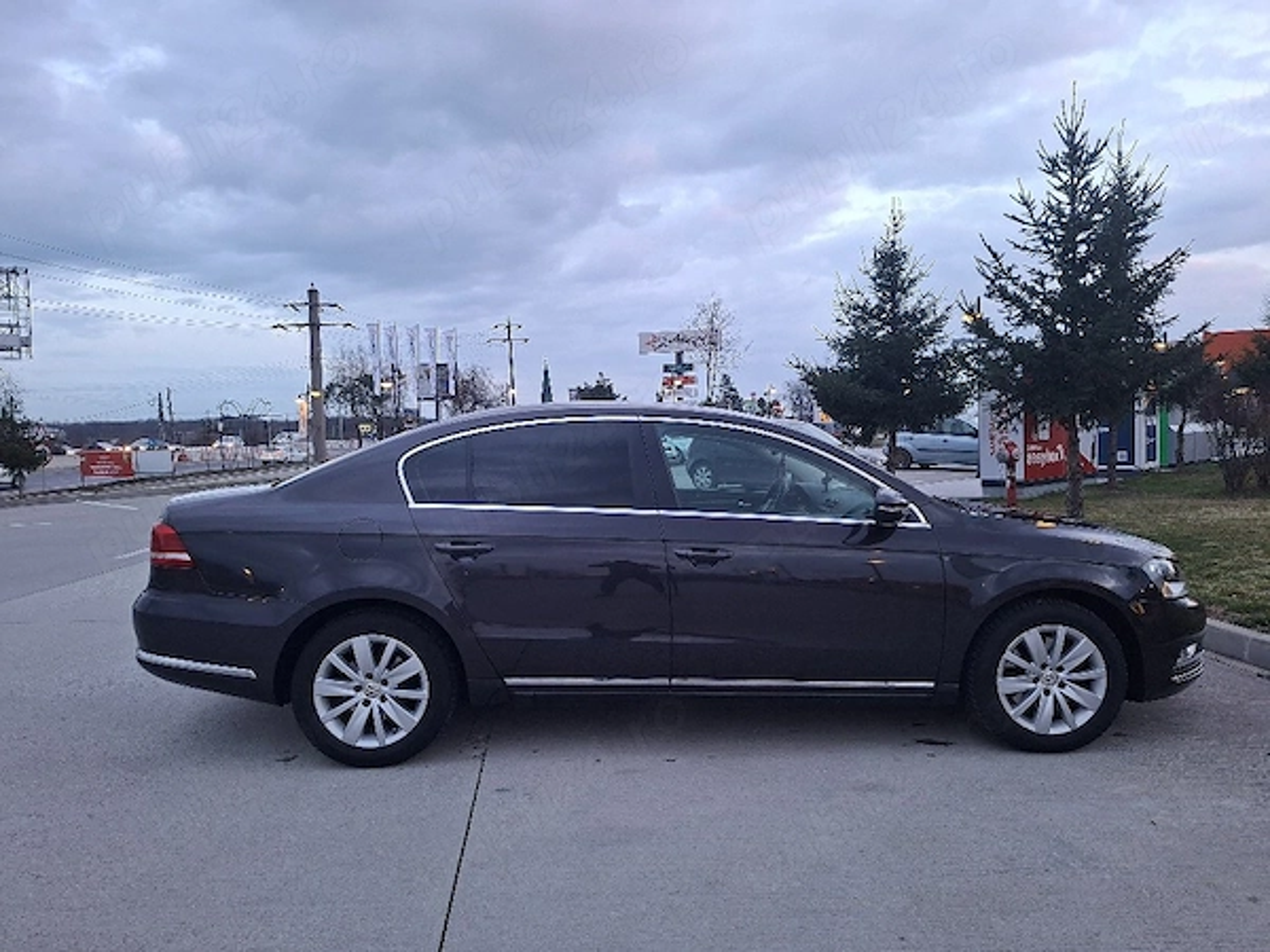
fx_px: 844
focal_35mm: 23
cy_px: 476
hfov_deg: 73.9
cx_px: 635
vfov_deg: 58.9
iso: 250
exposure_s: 1/100
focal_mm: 5.54
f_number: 1.8
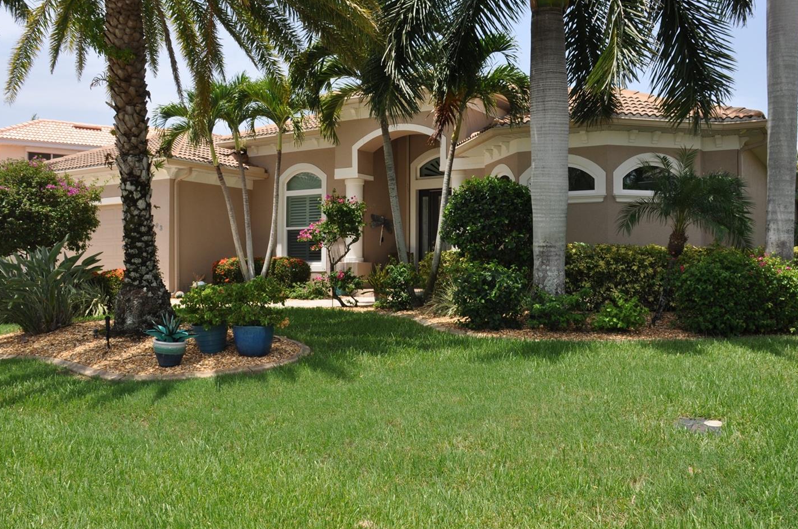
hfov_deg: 55.9
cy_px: 252
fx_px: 753
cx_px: 414
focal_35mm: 34
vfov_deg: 38.8
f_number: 11
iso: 200
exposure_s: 1/200
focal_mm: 20
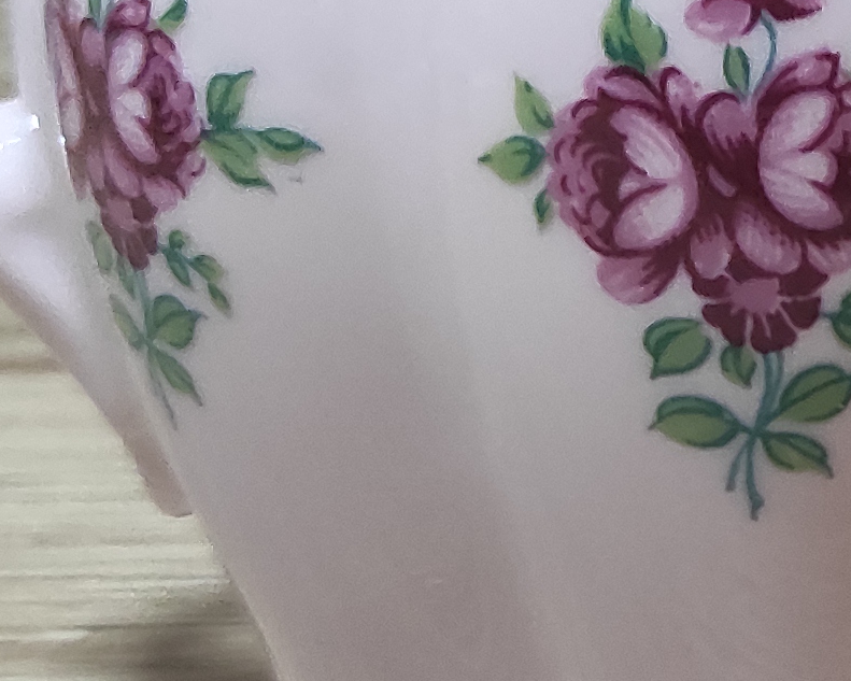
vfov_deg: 10.7
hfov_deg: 11.9
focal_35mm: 143
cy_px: 55
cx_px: 1748
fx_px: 3602
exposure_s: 1/33
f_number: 1.89
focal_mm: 5.43
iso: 766
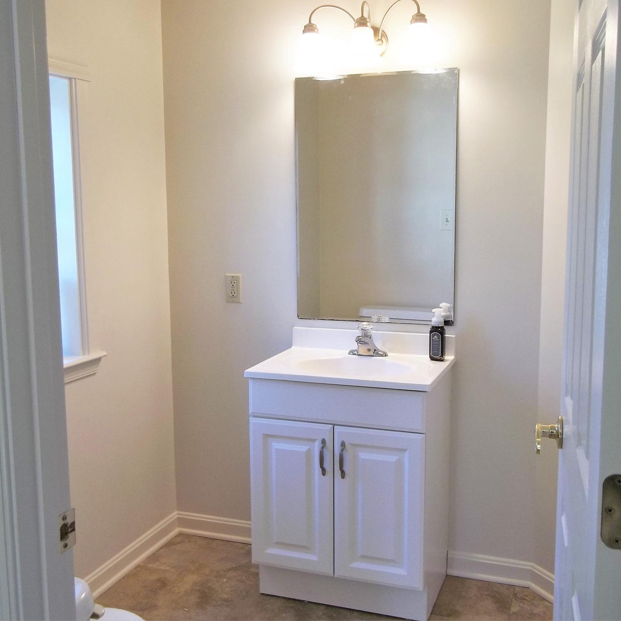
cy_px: 308
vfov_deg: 43.9
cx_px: 300
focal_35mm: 38
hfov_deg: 43.9
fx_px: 771
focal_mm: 5.7
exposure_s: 1/40
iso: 80
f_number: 2.9
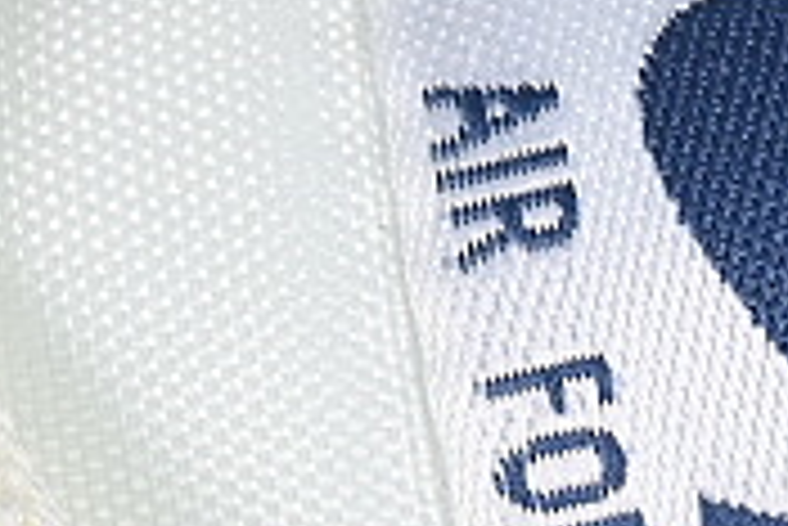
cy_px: 450
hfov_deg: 4.4
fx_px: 10143
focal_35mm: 463
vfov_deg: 3.0
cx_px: 554
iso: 160
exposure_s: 1/80
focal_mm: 50
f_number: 7.1
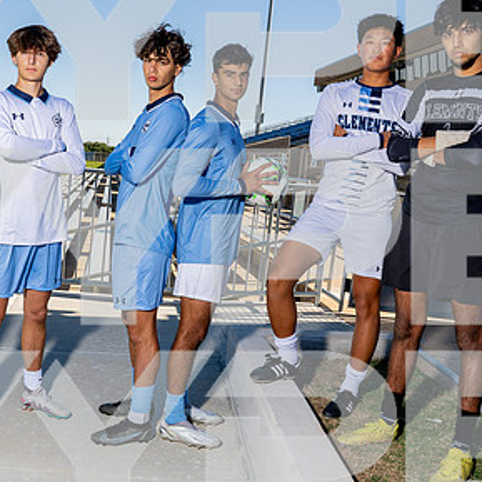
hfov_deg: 40.6
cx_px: 178
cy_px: 238
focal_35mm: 41
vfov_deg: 40.9
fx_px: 646
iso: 100
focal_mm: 24
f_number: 8
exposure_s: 1/250
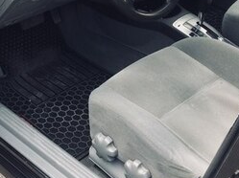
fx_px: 531
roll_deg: -0.5
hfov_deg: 24.4
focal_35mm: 77
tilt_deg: -27.8
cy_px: -19
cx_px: 10
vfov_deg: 18.4
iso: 50
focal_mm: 4.15
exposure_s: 1/100
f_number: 2.2
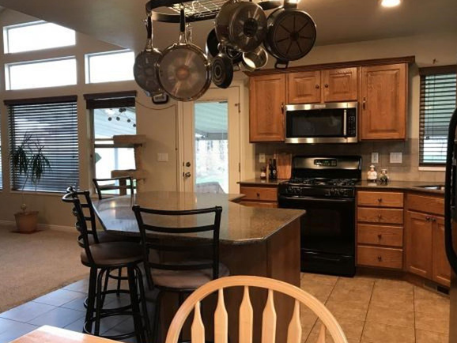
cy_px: 172
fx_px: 409
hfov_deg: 58.3
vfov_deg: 45.5
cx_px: 222
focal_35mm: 31
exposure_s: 1/17
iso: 40
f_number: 1.8
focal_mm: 3.99
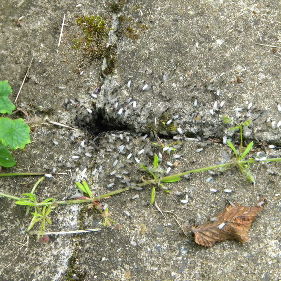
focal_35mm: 99
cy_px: 140
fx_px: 909
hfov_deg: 17.6
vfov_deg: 17.6
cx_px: 155
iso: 400
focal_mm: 15.1
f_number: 4.5
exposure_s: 1/148
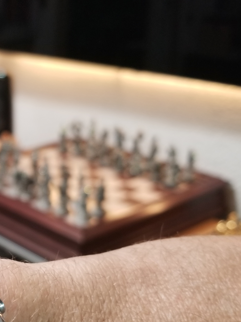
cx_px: -4
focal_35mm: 56
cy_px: 199
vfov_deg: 34.2
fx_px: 520
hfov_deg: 24.8
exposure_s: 1/12
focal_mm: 4.3
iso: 250
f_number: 1.7
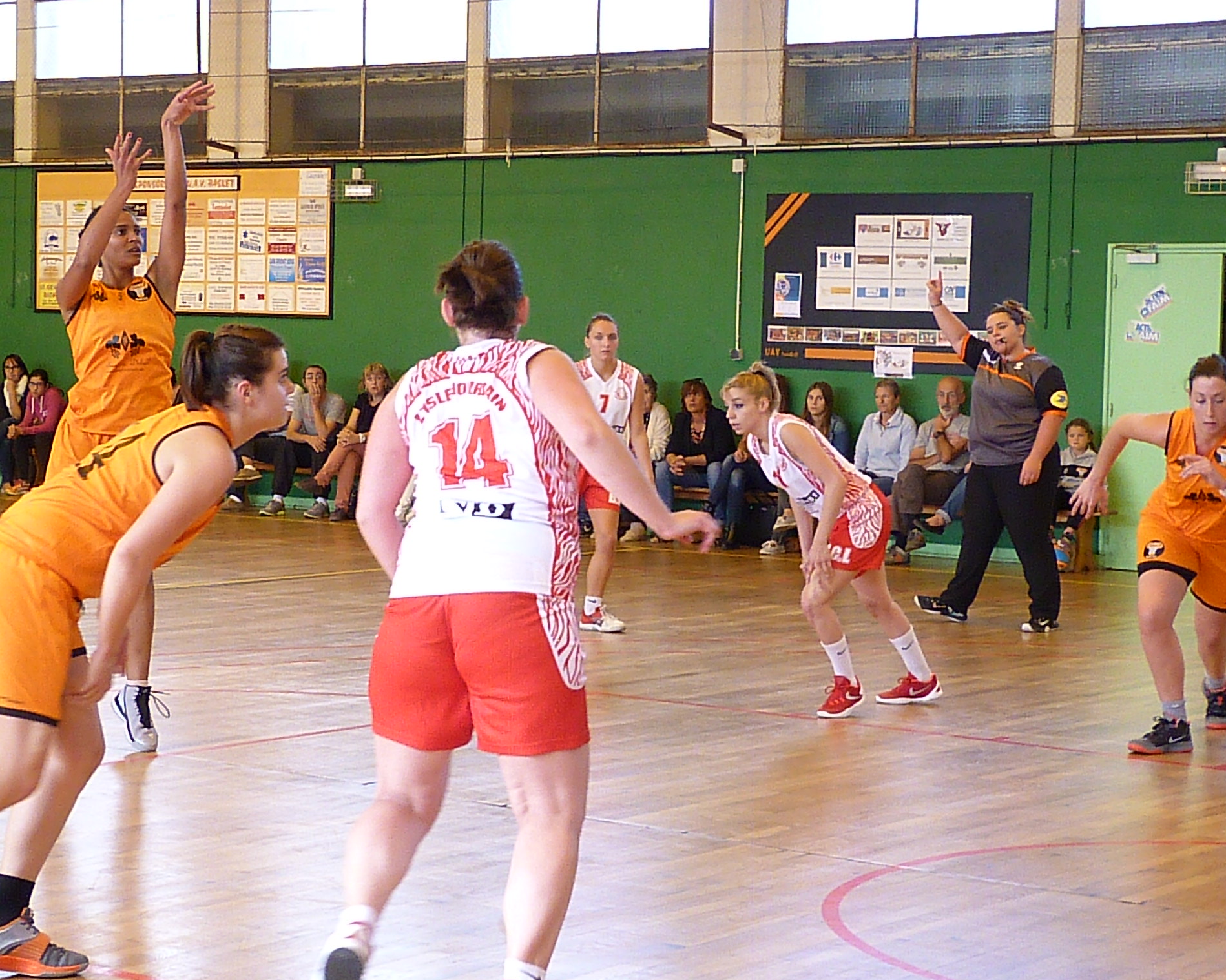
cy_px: 491
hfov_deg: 24.1
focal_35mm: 79
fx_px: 2866
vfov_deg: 19.4
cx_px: 661
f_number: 4
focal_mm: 13.5
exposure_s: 1/160
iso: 800
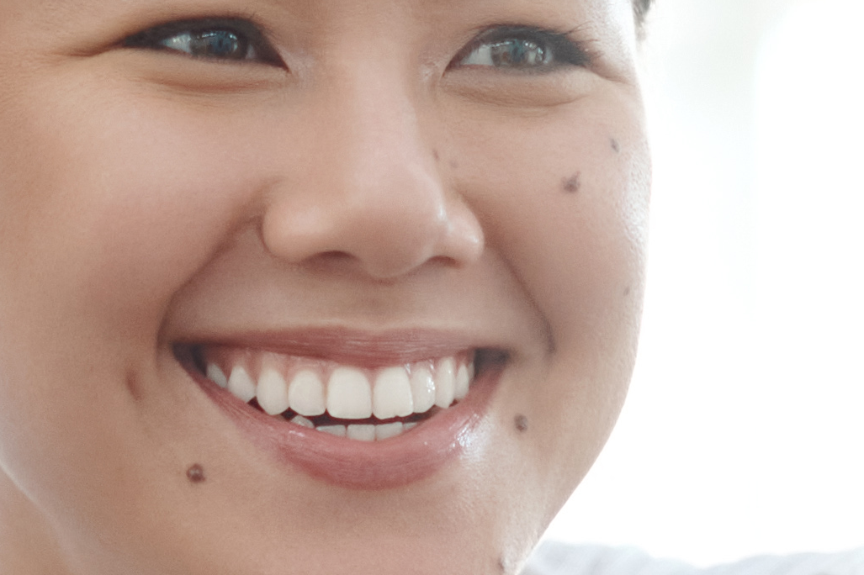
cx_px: 188
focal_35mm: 390
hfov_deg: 5.3
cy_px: 916
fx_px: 9356
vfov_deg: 3.5
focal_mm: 50
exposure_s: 1/200
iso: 400
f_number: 2
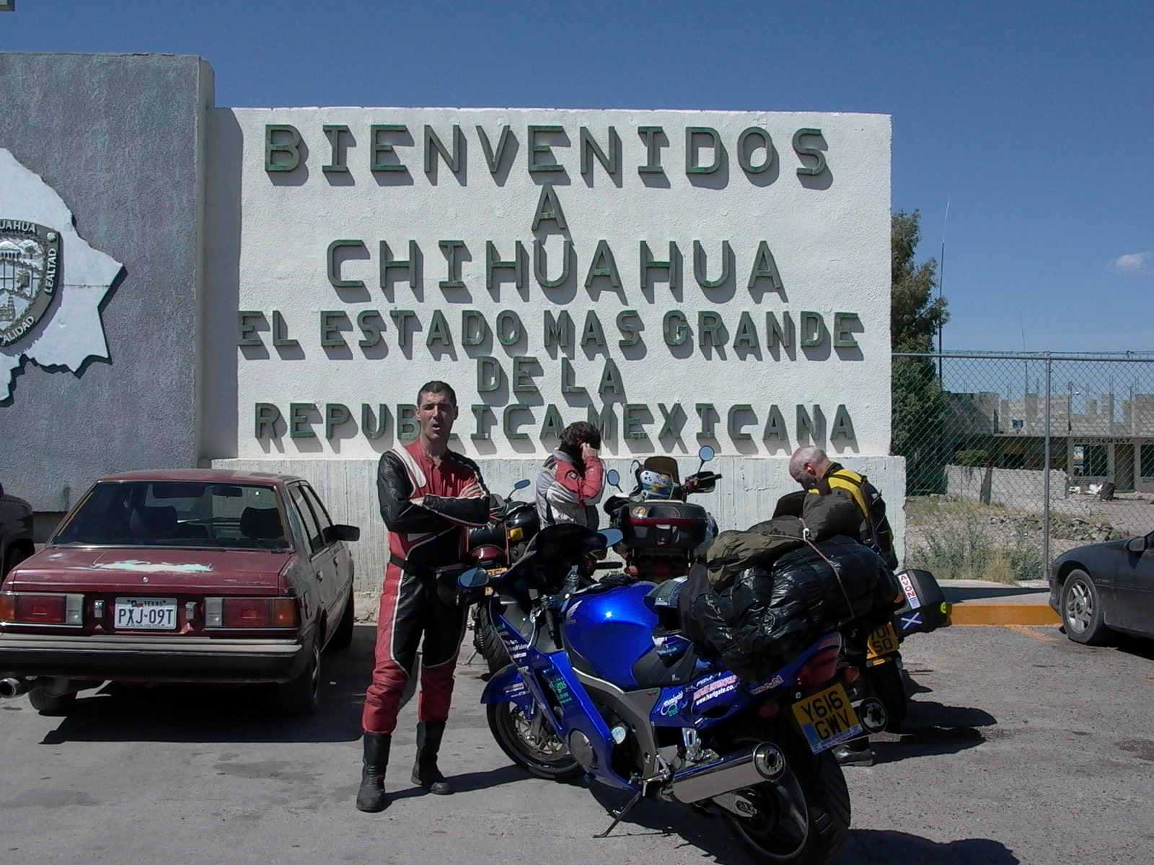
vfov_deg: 37.7
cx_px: 577
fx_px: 1267
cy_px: 432
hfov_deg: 49.0
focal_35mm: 38
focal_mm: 8.19
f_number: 8
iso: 100
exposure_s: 1/979
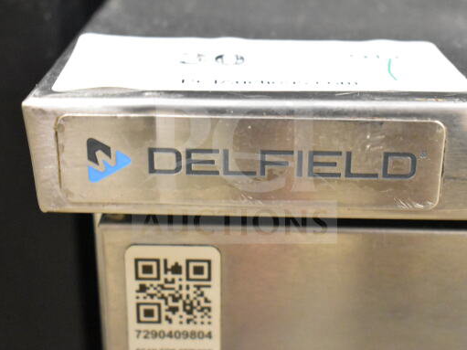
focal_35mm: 62
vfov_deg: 23.6
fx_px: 836
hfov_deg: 31.2
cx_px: 234
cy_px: 171
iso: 9000
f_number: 4.8
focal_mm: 36
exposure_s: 1/60
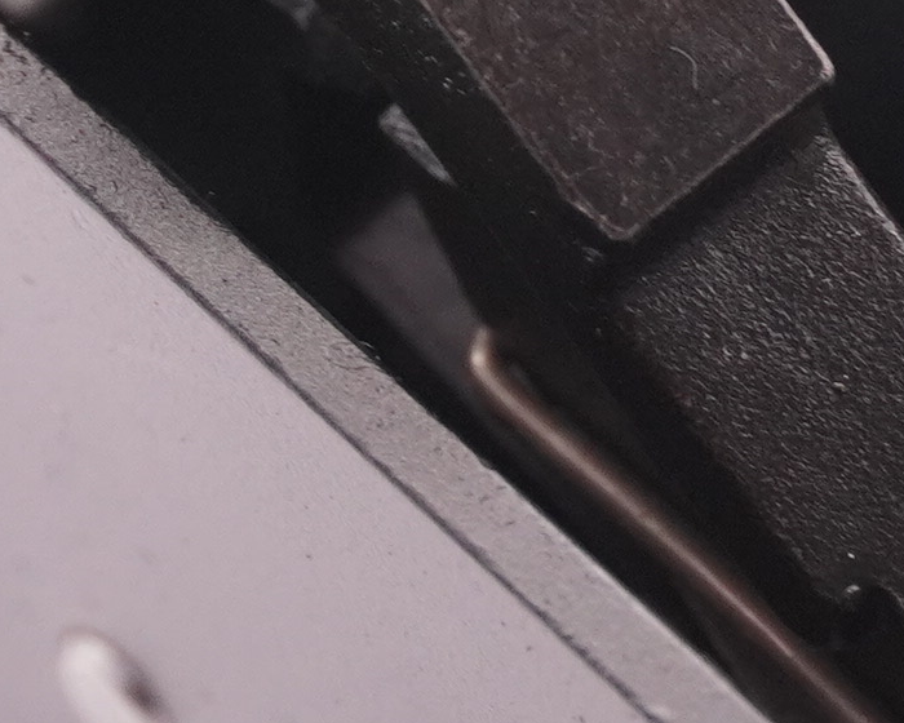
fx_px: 18728
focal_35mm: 700
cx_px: 438
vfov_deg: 2.2
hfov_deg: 2.8
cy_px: -261
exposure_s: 1/125
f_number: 5.6
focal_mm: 82
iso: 1000
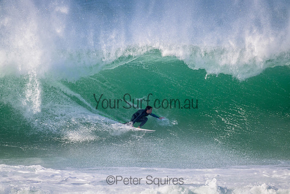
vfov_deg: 1.7
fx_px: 6446
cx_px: 145
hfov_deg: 2.6
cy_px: 97
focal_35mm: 800
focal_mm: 800
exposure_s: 1/2000
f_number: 11
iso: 2200
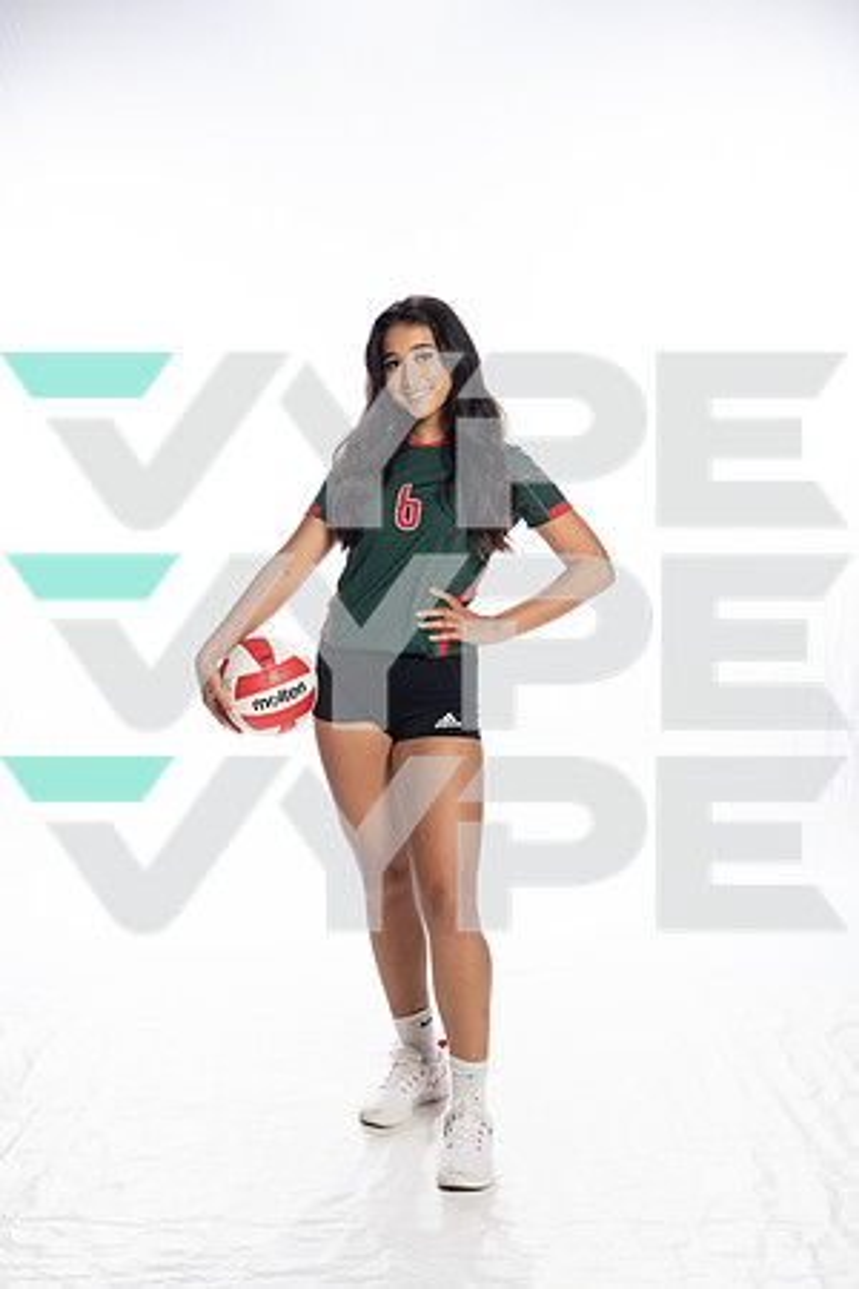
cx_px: 430
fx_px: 1789
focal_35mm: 50
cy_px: 644
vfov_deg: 39.6
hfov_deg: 27.0
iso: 400
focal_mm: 50
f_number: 8
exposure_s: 1/250
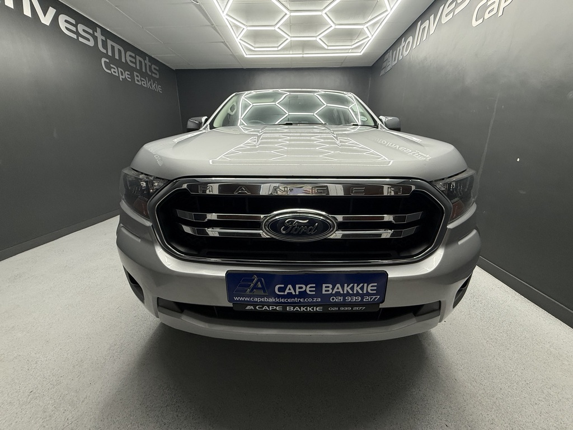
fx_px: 232
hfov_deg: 102.1
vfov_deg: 85.7
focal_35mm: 14
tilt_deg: -16.0
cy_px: 215
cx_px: 286
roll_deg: +0.2
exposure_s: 1/100
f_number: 2.2
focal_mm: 2.22
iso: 160
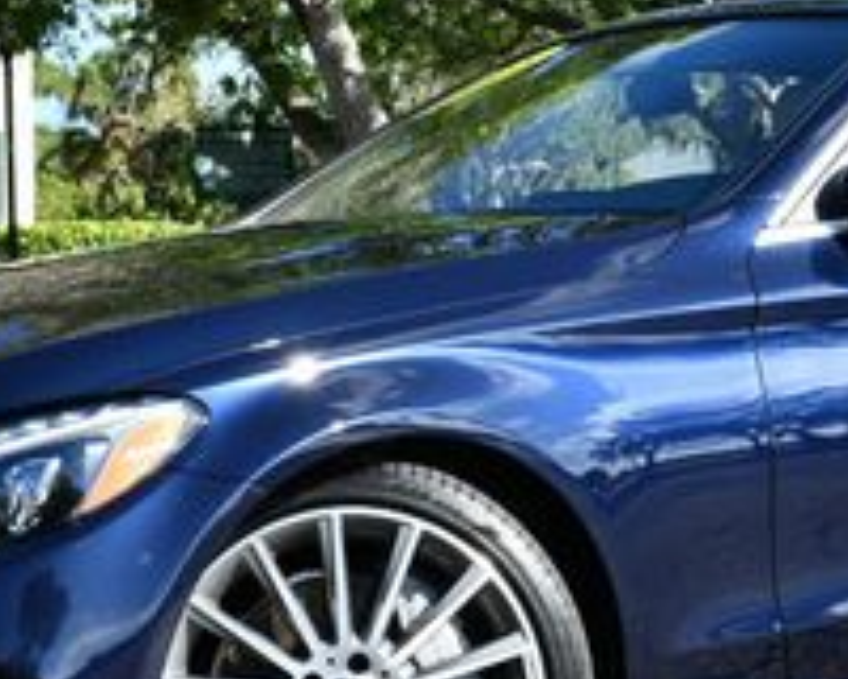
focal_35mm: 120
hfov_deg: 16.0
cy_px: 115
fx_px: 3012
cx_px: 619
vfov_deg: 12.8
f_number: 8
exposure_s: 1/250
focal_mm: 20
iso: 180
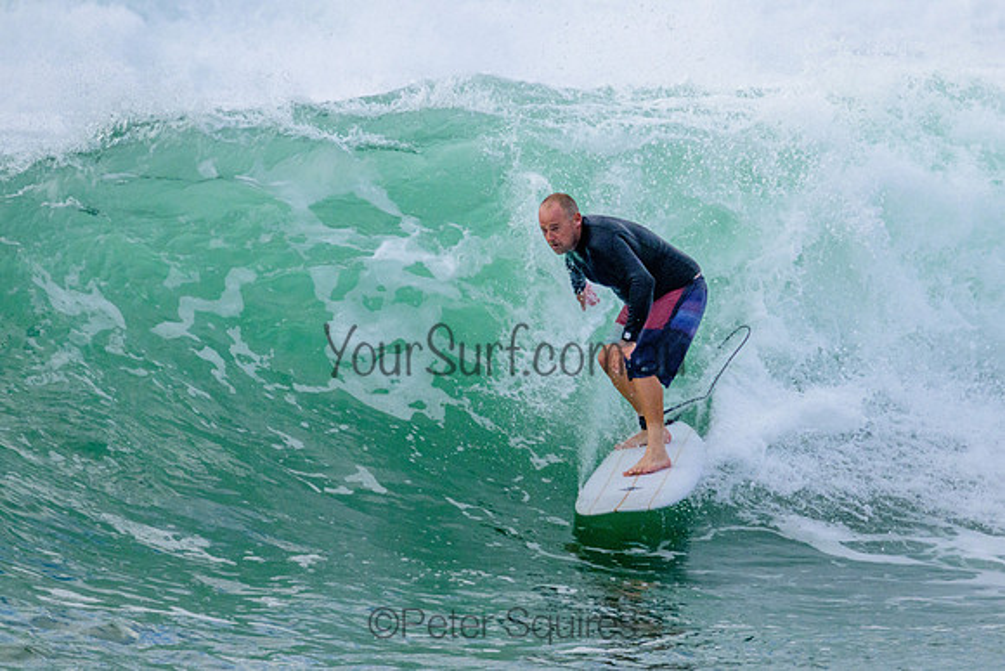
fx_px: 26214
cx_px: 590
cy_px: 277
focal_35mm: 939
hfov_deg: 2.2
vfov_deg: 1.5
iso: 1400
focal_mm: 800
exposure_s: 1/2000
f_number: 11
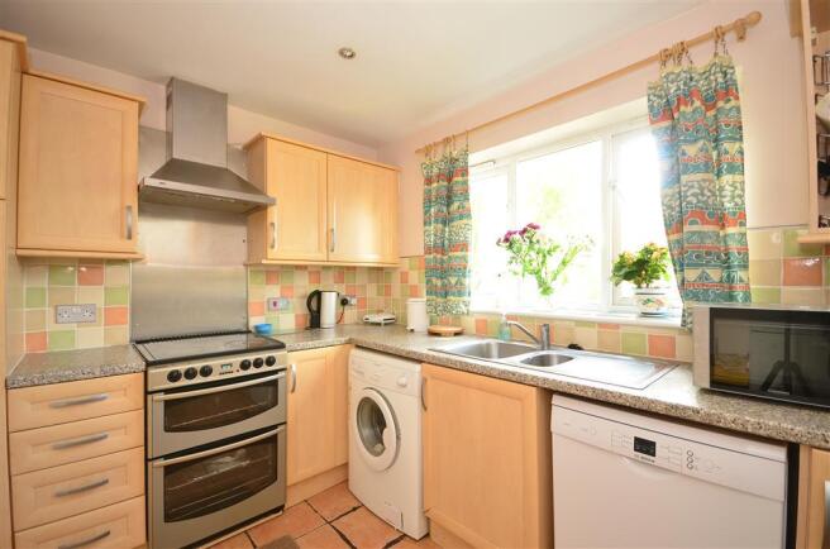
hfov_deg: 100.5
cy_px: 274
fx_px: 345
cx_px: 415
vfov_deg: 77.0
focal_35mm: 15
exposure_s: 1/10
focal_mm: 10
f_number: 5
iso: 200
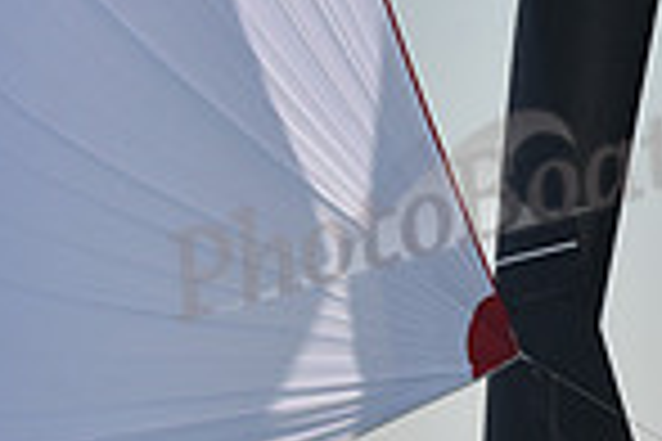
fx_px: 5424
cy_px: 790
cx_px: 1040
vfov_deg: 4.6
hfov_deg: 6.9
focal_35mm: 295
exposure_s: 1/640
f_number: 7.1
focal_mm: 75
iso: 250
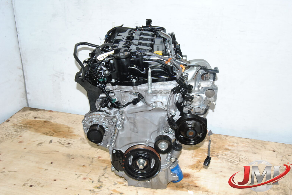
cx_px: 149
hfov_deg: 48.4
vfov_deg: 33.5
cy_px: 98
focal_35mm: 40
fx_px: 325
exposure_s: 1/200
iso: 800
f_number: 11
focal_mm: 26
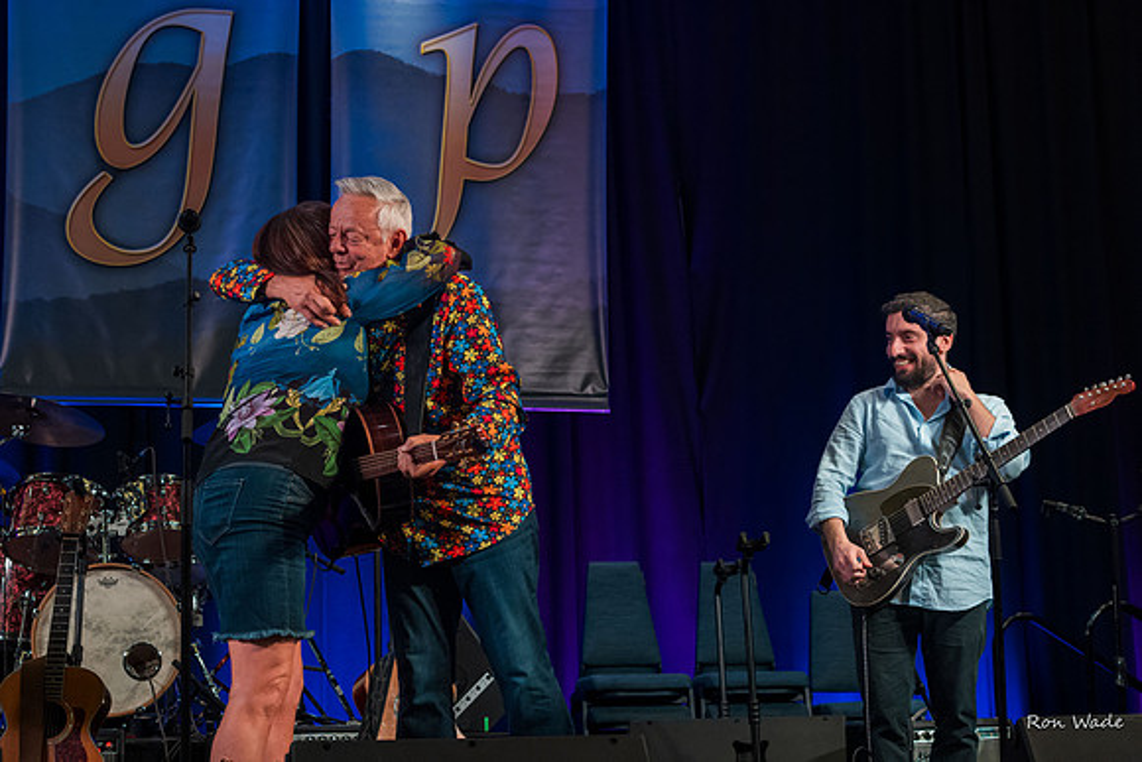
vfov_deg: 18.3
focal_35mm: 75
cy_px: 381
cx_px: 571
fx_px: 2367
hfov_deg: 27.1
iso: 8000
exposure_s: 1/200
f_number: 7.1
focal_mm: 70
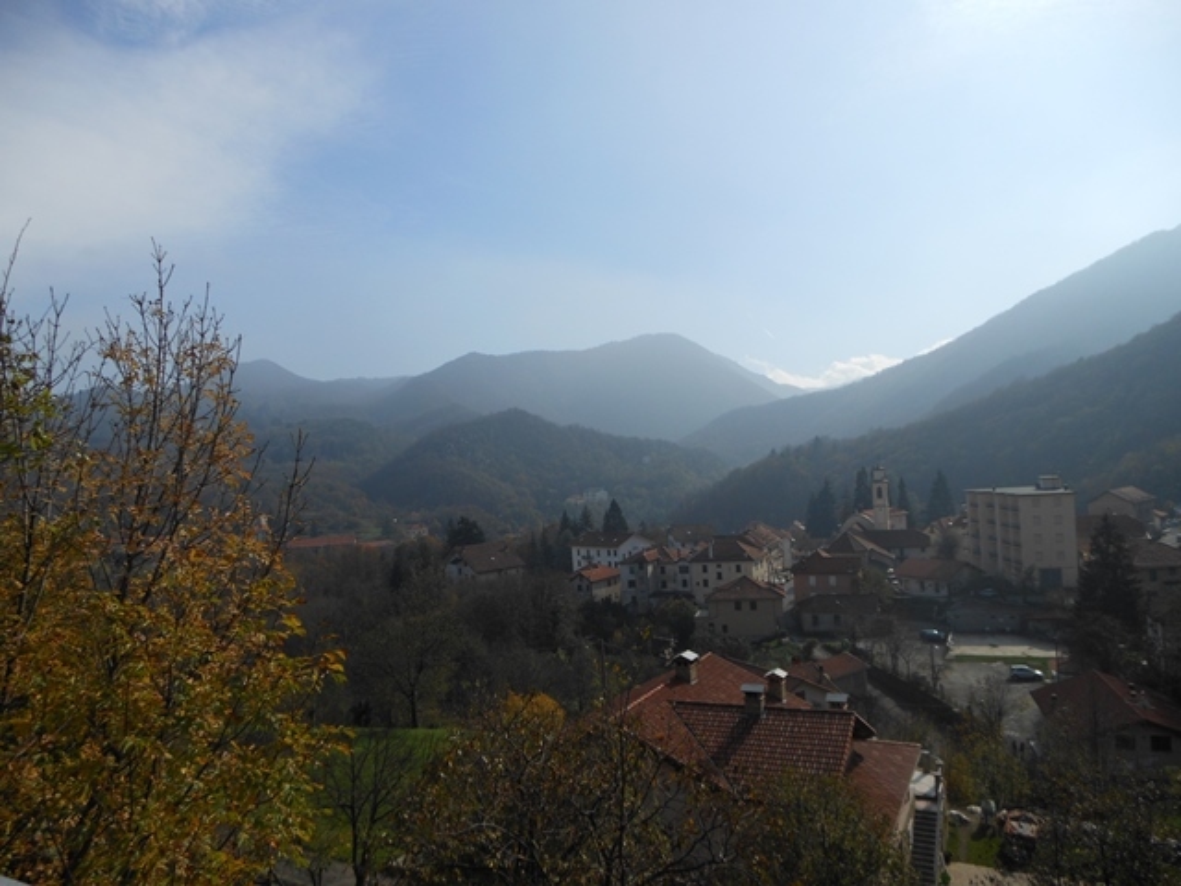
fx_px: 853
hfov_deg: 69.4
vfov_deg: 54.9
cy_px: 443
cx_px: 590
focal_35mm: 25
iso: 80
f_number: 10.2
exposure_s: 1/200
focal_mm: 4.5
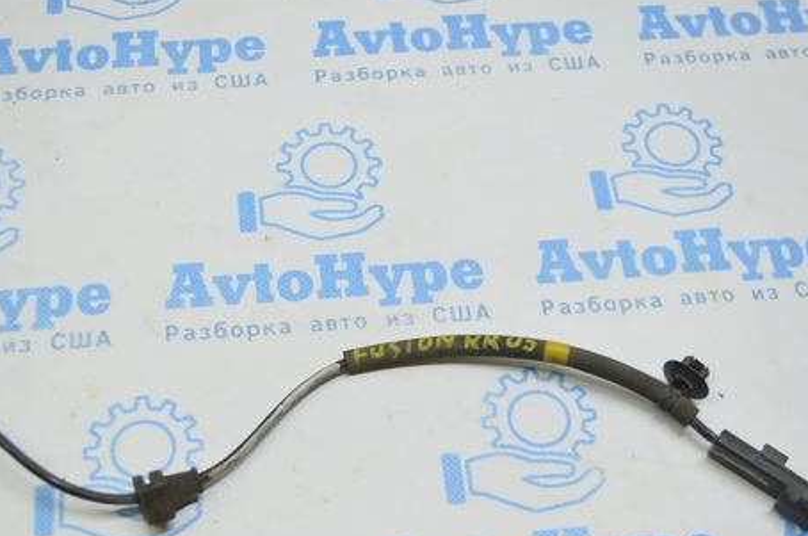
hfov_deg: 36.2
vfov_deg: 24.4
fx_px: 1232
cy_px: 366
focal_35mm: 55
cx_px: 338
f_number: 4
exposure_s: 1/60
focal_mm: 26
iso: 400
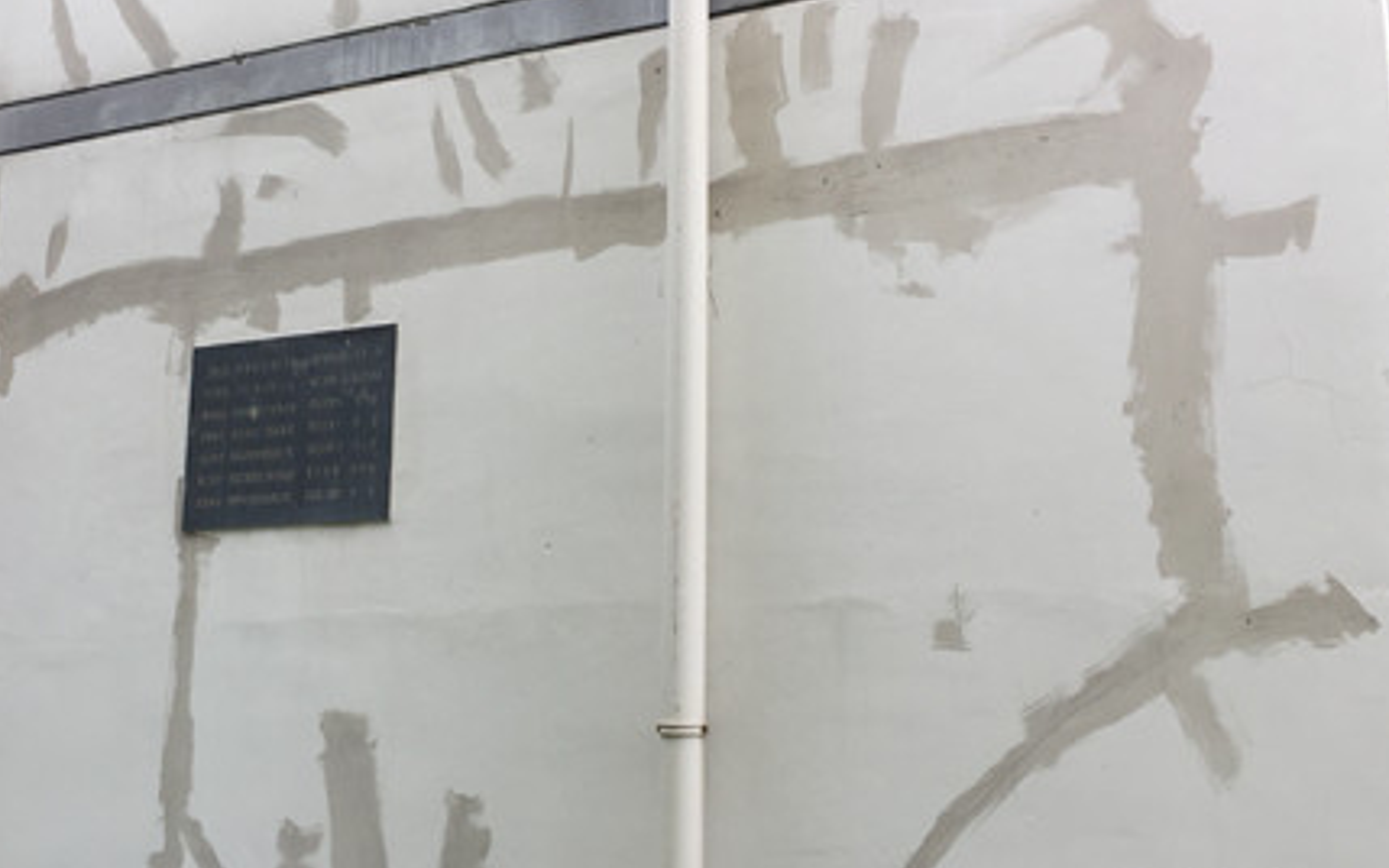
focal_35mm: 43
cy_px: 405
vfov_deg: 29.8
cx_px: 518
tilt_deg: +11.0
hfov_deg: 45.8
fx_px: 1628
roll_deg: -2.5
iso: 32
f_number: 2.2
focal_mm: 4.15
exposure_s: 1/542
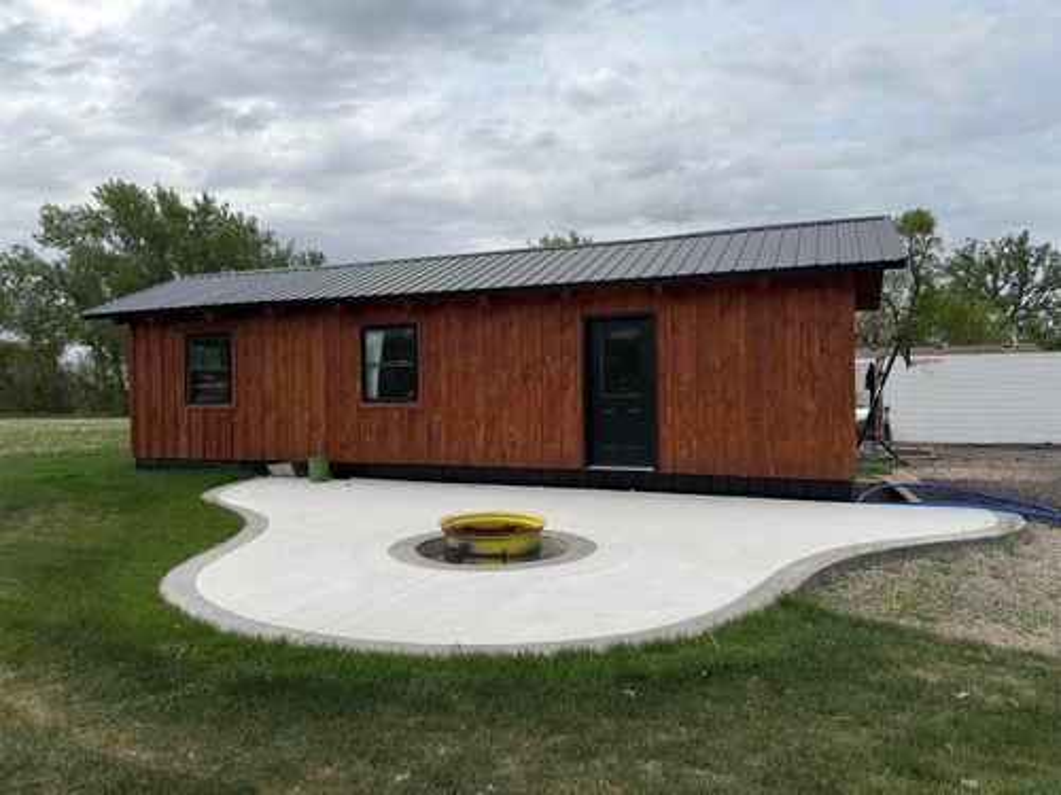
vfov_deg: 56.8
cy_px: 398
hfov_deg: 71.6
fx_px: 736
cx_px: 530
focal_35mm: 24
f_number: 1.78
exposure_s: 1/7353
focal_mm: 6.76
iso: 80
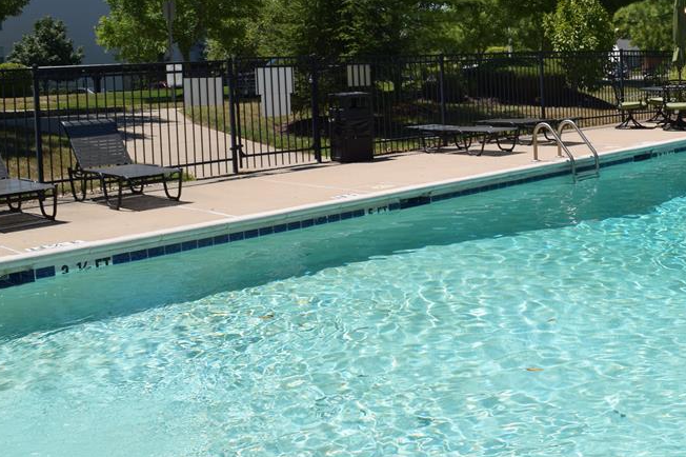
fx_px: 857
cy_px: 124
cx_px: 526
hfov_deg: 42.1
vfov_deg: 29.4
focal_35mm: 45
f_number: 10
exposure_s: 1/200
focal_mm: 18
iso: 100
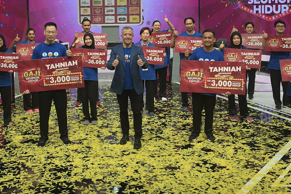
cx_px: 113
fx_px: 461
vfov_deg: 23.5
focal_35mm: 57
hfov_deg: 34.9
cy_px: 45
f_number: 4.5
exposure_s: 1/160
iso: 1250
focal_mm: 29
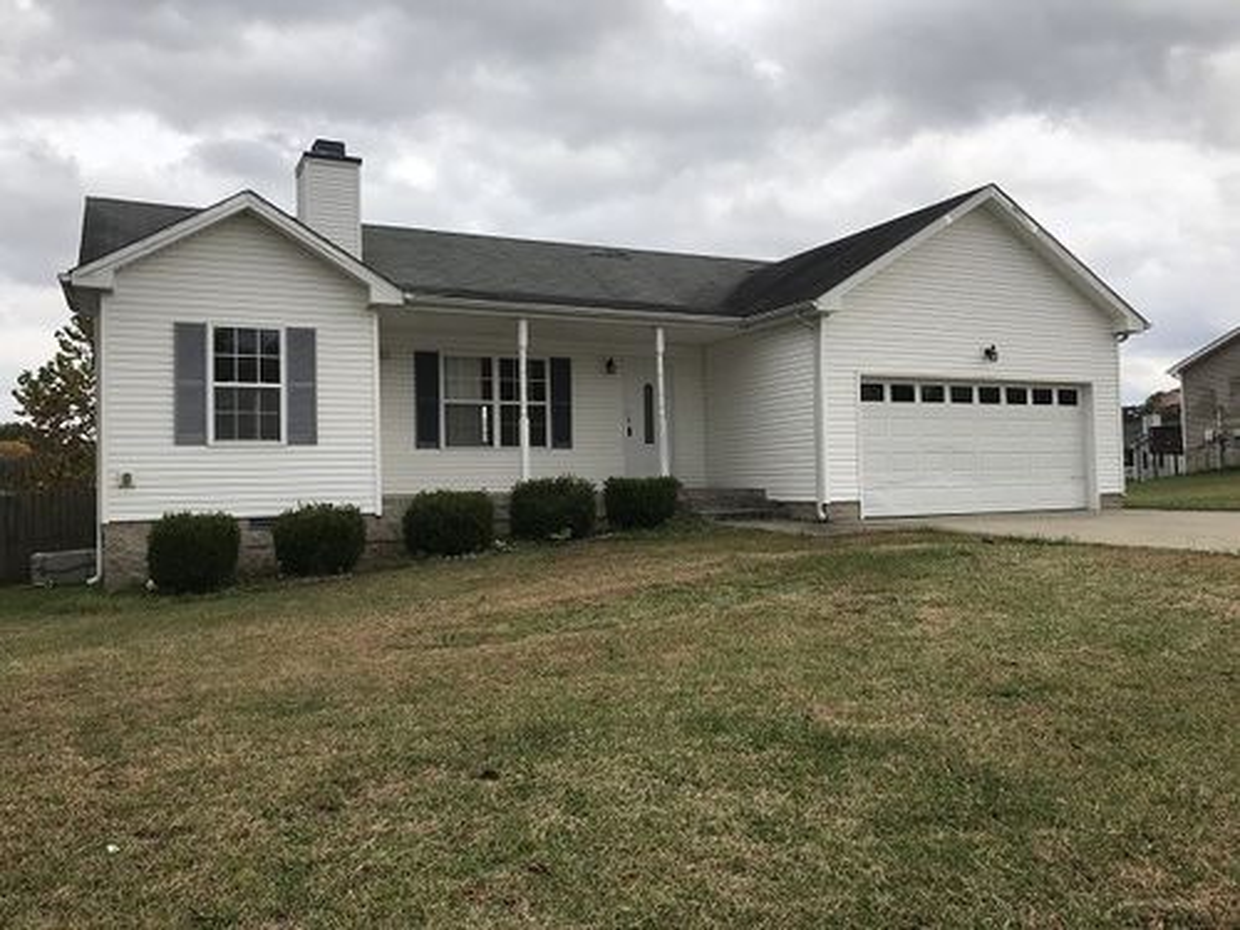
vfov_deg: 49.7
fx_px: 1003
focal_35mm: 28
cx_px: 620
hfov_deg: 63.4
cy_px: 465
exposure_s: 1/1742
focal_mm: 3.99
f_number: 1.8
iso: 20
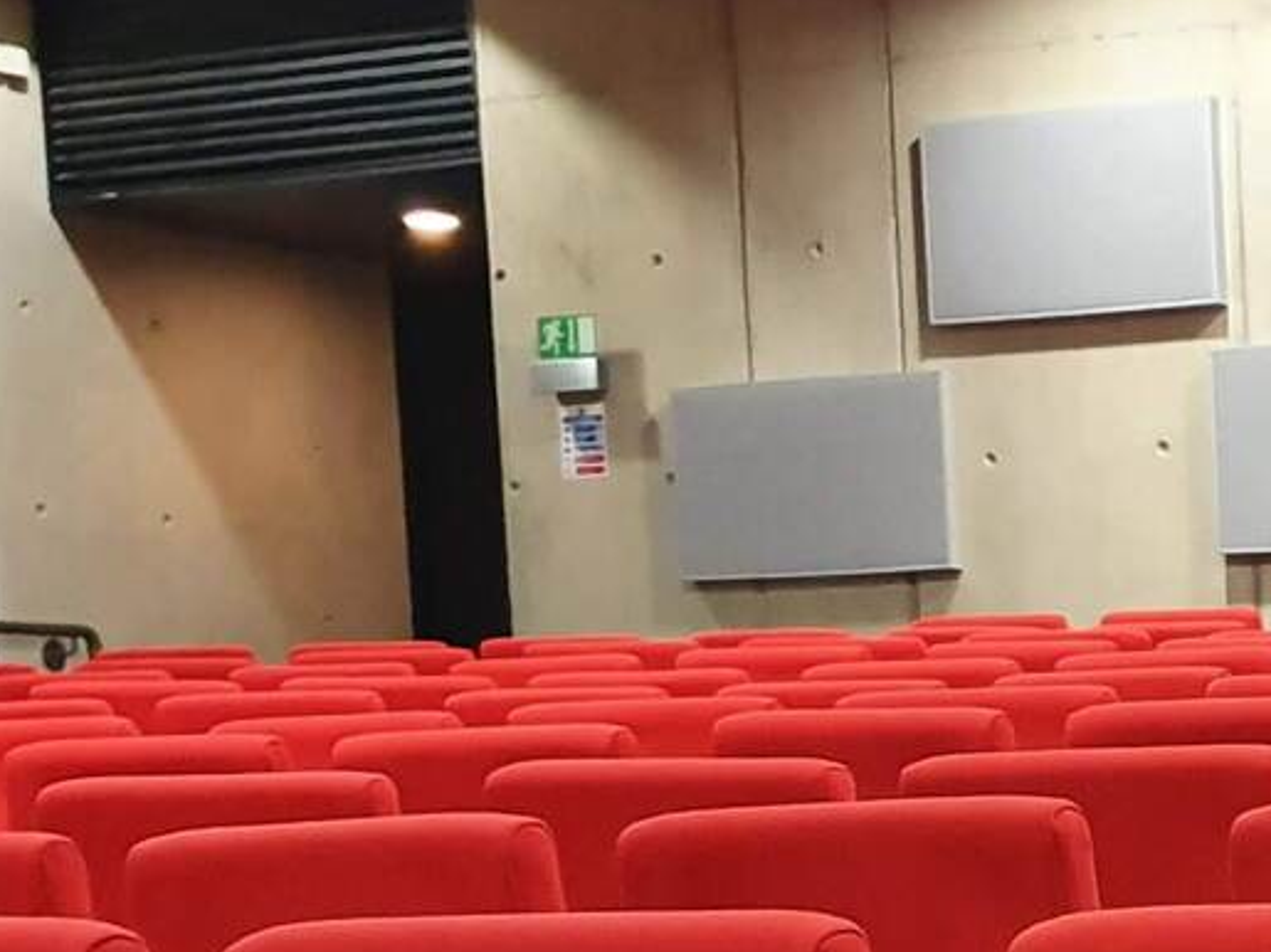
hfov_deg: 16.9
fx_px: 4001
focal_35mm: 109
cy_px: 1319
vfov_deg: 13.0
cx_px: 1705
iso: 500
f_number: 1.5
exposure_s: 1/50
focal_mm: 4.32
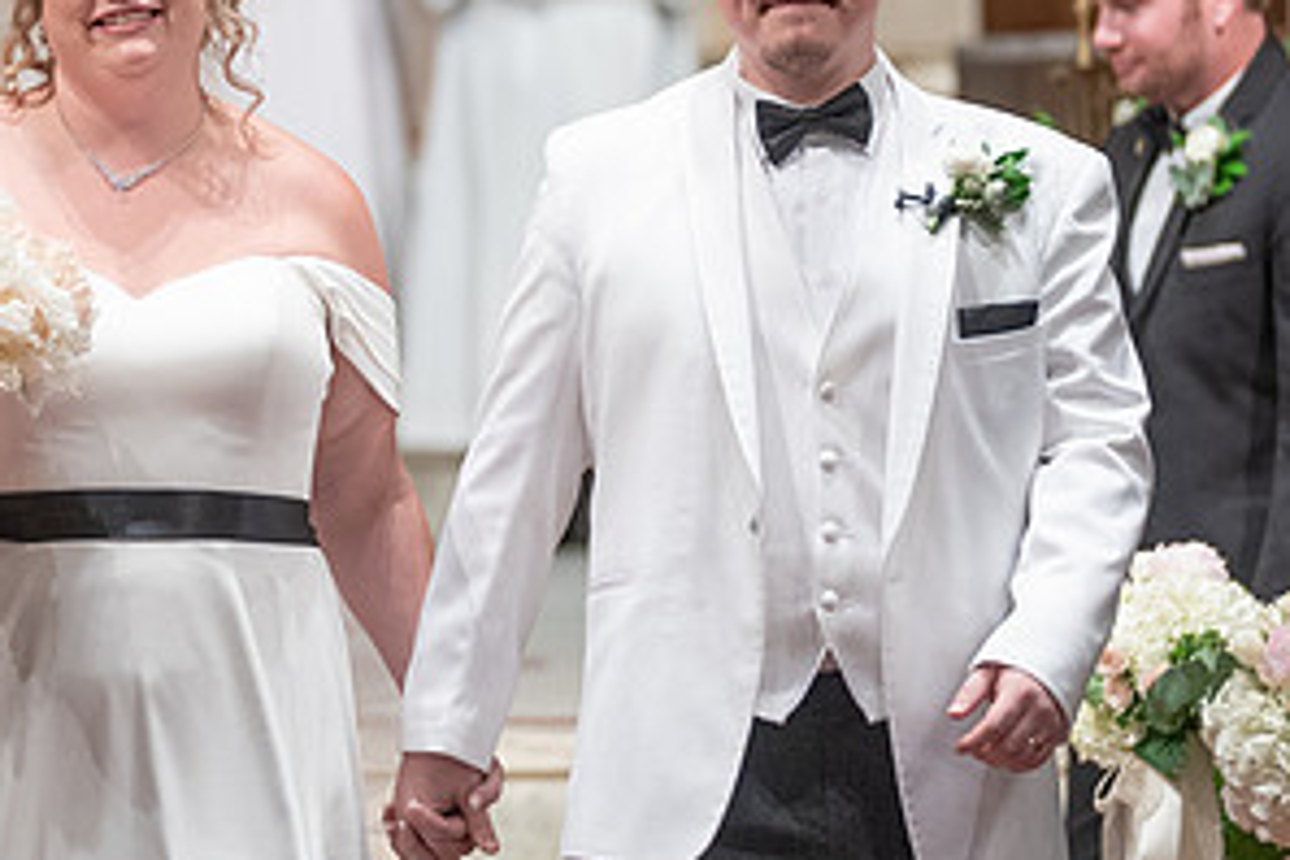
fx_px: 12791
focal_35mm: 357
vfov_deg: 3.8
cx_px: 344
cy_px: 245
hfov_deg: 5.8
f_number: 2.8
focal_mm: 150
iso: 2000
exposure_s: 1/160
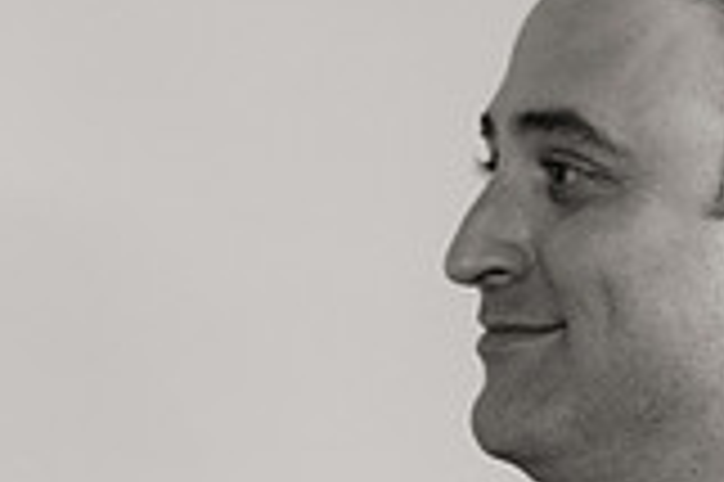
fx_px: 3616
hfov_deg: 11.4
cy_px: 385
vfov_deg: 7.6
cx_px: 310
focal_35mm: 180
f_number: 2.2
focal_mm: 50
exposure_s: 1/160
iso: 1600
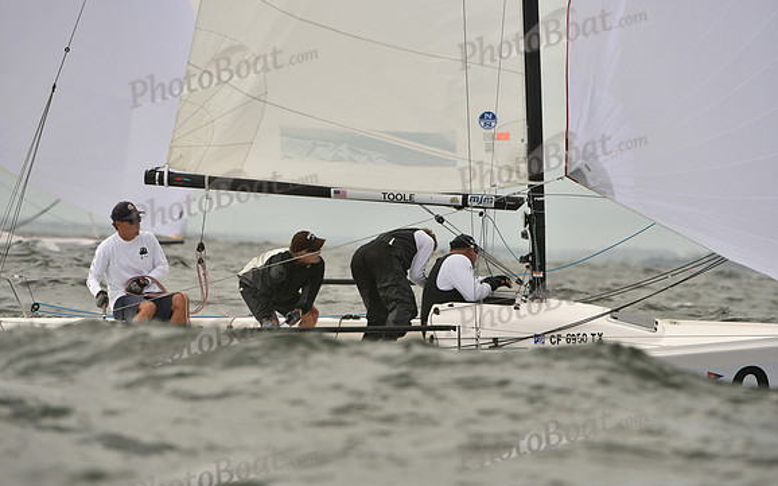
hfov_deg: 5.4
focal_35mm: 389
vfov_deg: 3.4
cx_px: 389
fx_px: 8246
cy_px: 248
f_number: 8
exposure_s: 1/1250
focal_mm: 380
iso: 320
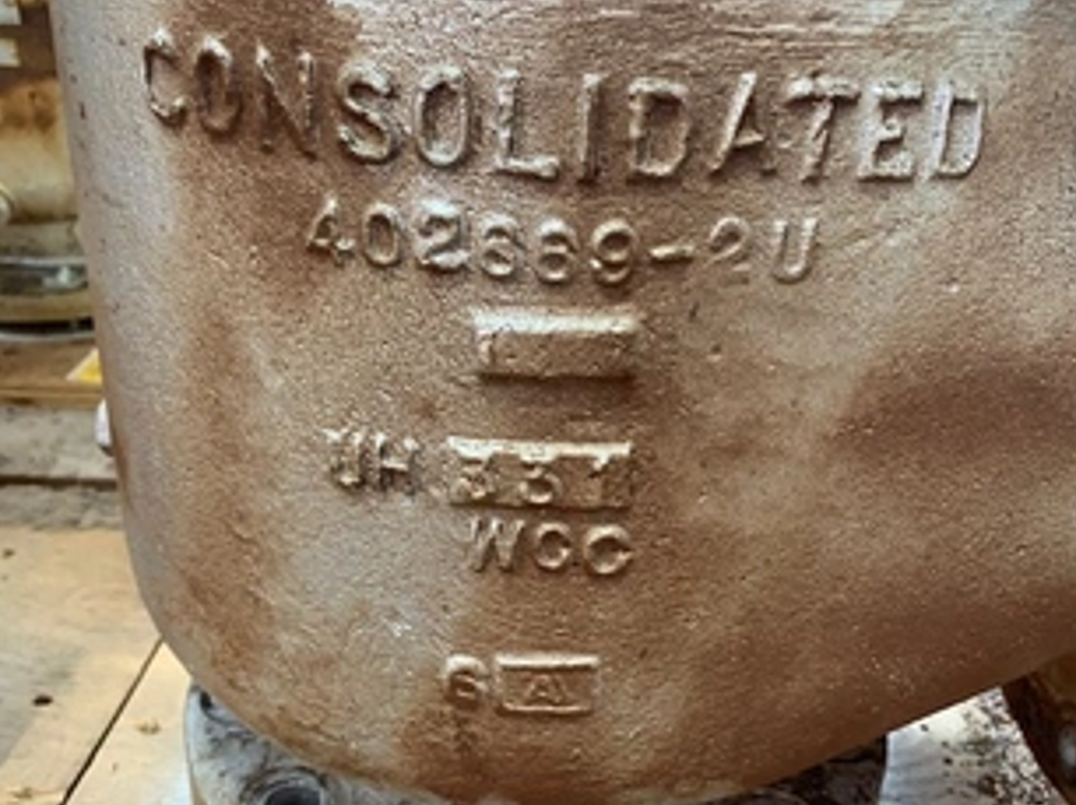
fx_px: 1056
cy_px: 401
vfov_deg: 41.7
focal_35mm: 34
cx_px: 587
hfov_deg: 53.9
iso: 160
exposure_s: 1/60
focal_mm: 4.25
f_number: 1.8
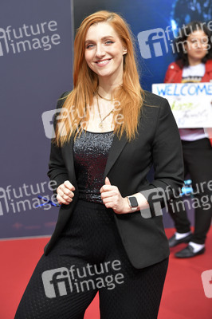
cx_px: 106
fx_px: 867
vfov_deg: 20.8
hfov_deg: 13.9
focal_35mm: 98
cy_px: 160
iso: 400
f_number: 5
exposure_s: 1/250
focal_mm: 98
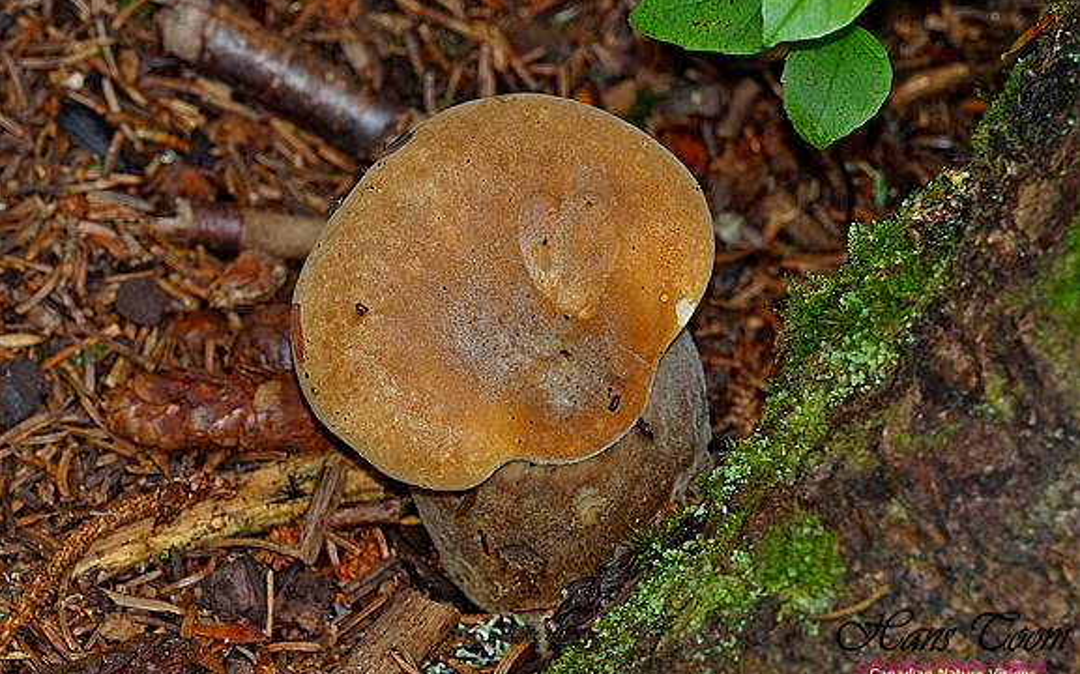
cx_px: 541
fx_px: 9502
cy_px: 347
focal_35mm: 323
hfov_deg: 6.5
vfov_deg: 4.1
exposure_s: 1/60
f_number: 13
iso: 1000
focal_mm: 210
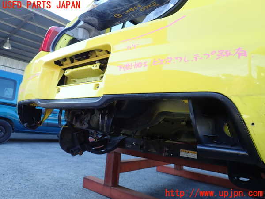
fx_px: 191
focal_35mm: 25
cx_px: 132
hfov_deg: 69.4
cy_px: 100
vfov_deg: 54.9
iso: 100
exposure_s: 1/125
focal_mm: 4.5
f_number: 2.8
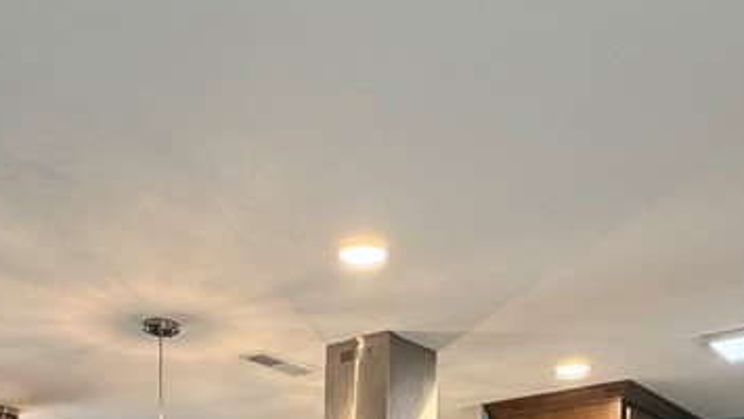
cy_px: 649
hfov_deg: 46.3
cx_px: 340
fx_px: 868
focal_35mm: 44
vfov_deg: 21.9
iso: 200
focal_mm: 2.22
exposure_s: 1/60
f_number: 2.2
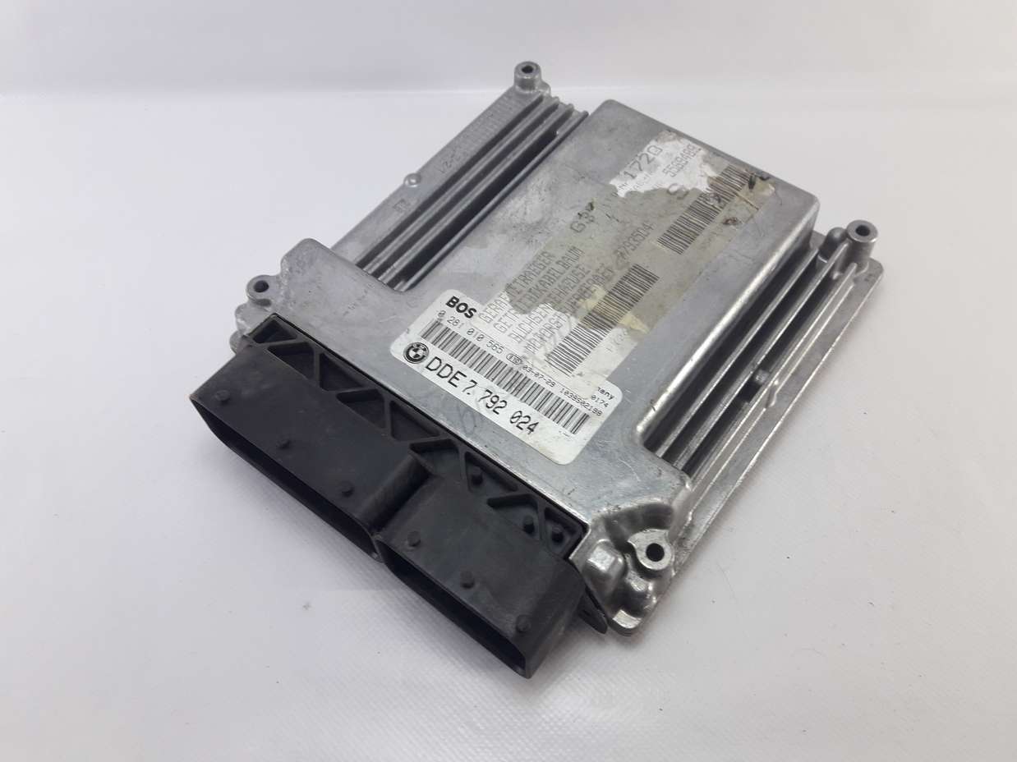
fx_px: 822
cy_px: 381
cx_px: 508
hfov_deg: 63.5
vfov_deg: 49.7
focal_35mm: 28
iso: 40
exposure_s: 1/50
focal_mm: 3.7
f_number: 1.9
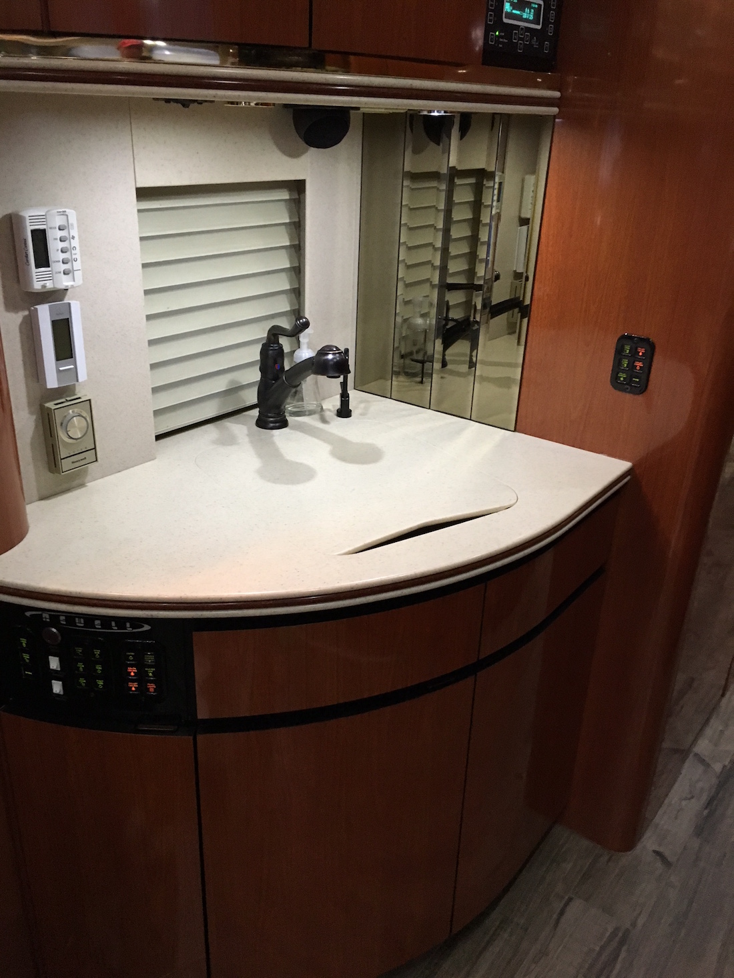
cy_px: 489
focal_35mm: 29
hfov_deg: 48.2
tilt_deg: -22.3
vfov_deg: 61.7
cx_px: 367
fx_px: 820
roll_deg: -1.8
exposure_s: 1/30
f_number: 2.2
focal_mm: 4.15
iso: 160
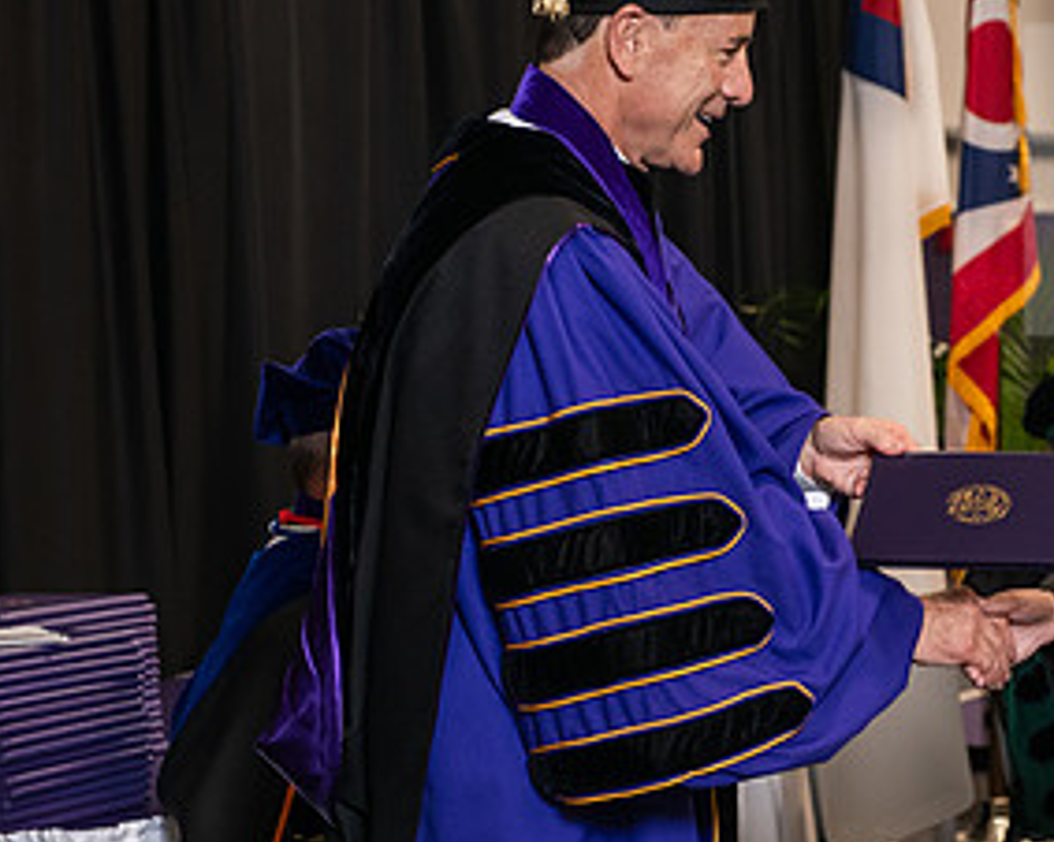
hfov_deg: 15.0
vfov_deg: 12.1
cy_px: 475
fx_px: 3959
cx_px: 912
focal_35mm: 127
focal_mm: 66
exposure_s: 1/125
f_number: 5
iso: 1600
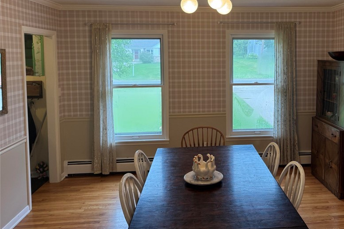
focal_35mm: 33
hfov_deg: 56.1
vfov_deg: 39.4
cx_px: 227
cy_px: 75
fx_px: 315
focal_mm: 6.76
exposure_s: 1/120
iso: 125
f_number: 1.78
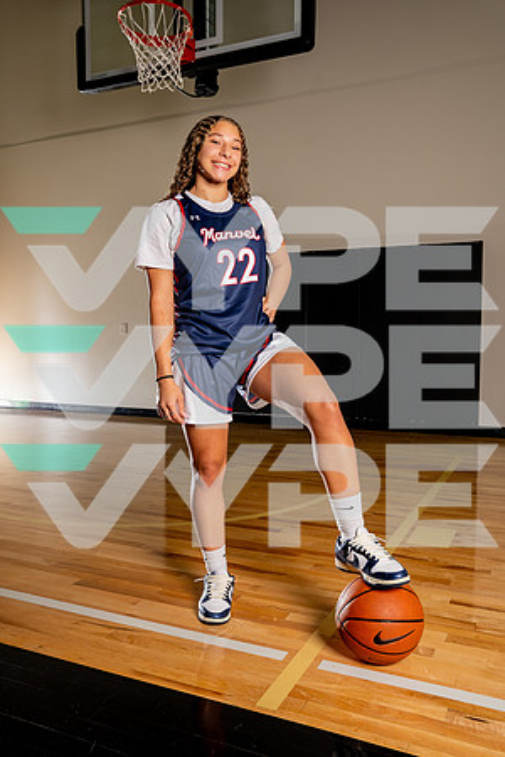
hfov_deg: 44.0
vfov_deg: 62.4
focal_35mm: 30
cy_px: 378
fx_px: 625
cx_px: 252
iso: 640
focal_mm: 29.7
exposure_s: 1/200
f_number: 7.1
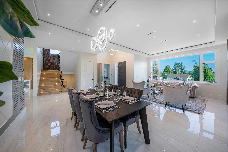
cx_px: 114
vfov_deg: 90.0
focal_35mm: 12
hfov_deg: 112.6
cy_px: 76
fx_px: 76
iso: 100
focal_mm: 12
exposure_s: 1/160
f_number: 6.3
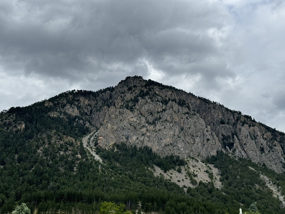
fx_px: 395
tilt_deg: +24.5
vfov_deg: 30.3
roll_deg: +0.9
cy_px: 107
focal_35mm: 48
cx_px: 142
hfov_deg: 39.7
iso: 64
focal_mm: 6.76
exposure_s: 1/7092
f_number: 1.78
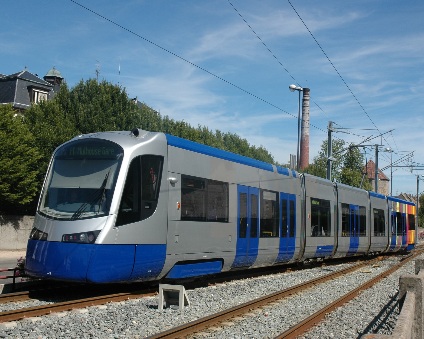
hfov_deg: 39.9
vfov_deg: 32.4
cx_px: 222
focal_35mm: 47
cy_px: 171
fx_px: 584
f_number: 10
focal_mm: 27
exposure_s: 1/320
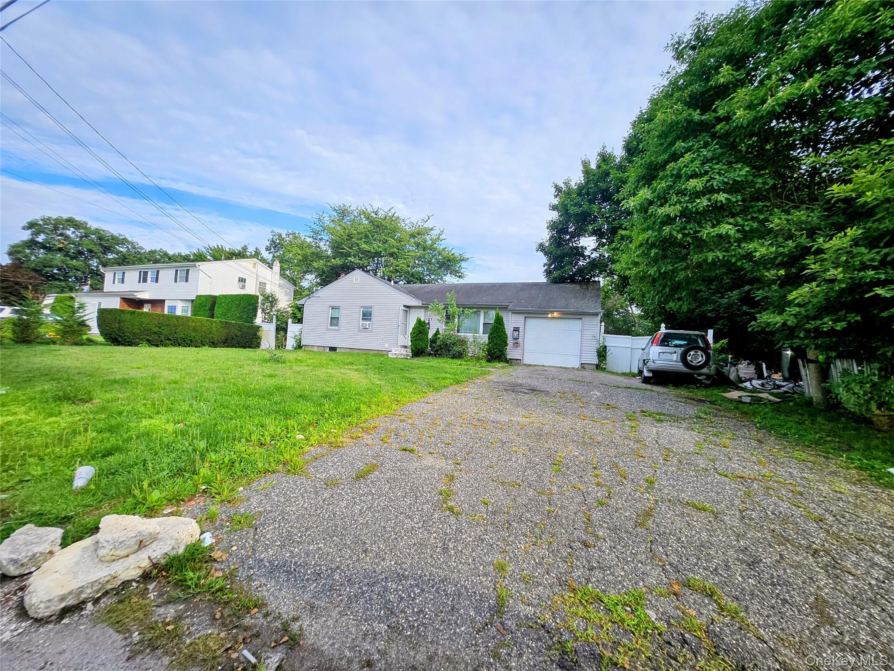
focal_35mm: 13
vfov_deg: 89.9
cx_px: 447
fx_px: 336
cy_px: 336
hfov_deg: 106.2
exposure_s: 1/456
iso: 32
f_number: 2.2
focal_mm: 1.74
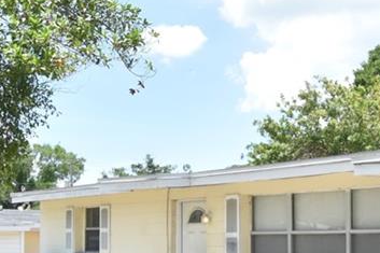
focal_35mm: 68
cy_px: 198
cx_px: 327
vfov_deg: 19.8
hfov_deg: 28.7
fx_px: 717
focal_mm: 10
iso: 800
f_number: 3.5
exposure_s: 1/4000
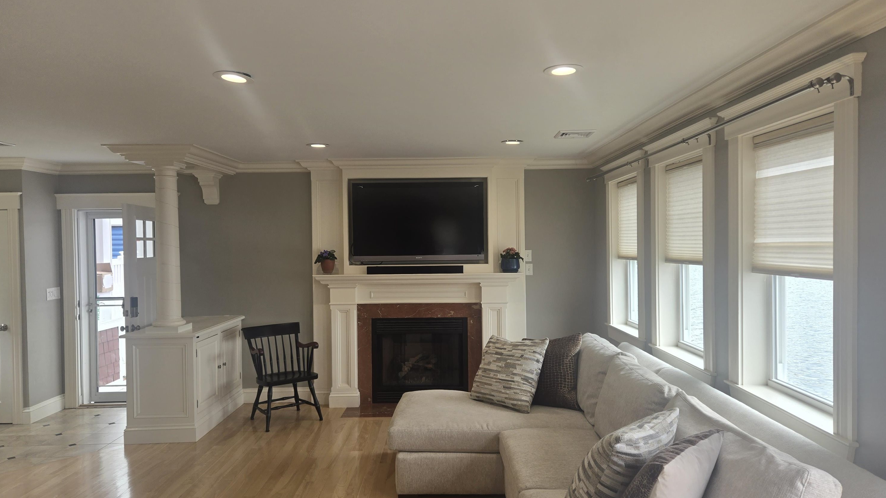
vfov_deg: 44.4
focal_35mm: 26
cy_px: 259
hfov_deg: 71.9
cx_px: 439
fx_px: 611
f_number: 1.8
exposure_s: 1/129
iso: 25
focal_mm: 5.4
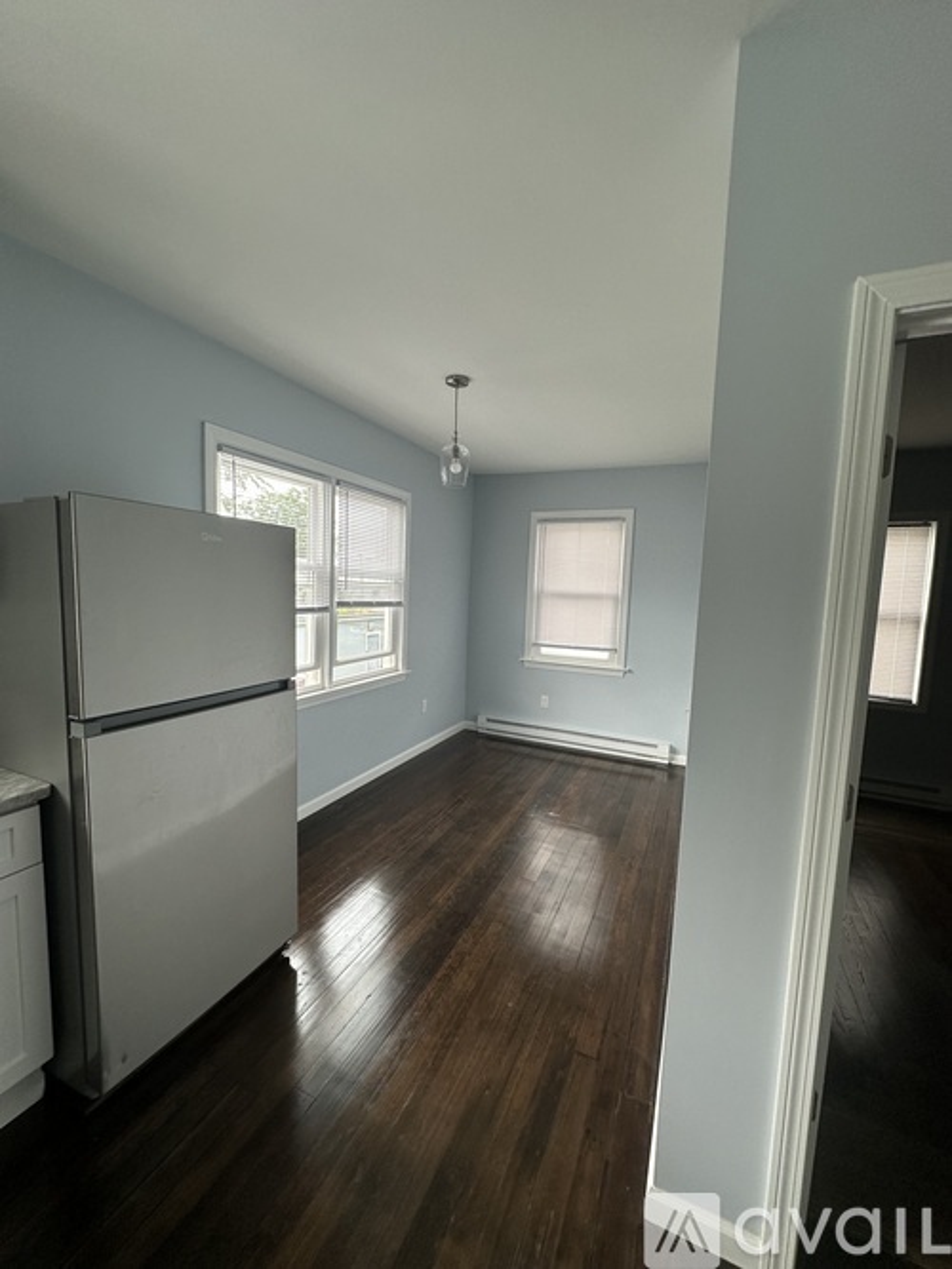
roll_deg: -3.8
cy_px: 634
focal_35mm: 14
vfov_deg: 102.1
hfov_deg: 85.7
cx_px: 476
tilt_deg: -4.1
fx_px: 514
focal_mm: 2.22
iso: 100
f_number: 2.2
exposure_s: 1/99
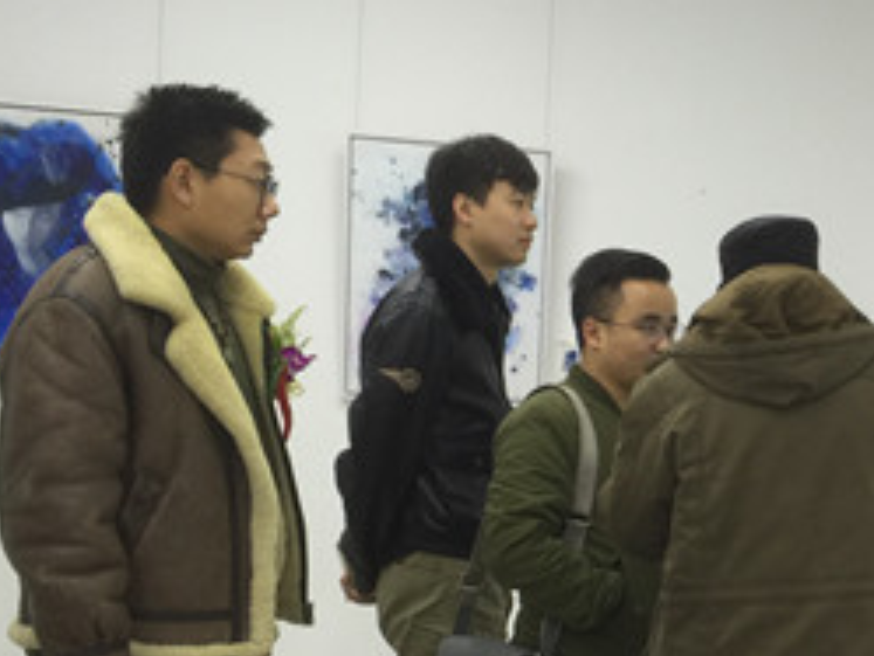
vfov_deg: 22.7
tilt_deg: -4.4
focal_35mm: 64
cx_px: 828
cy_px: 488
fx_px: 1617
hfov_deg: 28.7
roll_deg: -4.7
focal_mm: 4.15
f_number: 2.2
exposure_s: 1/33
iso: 32
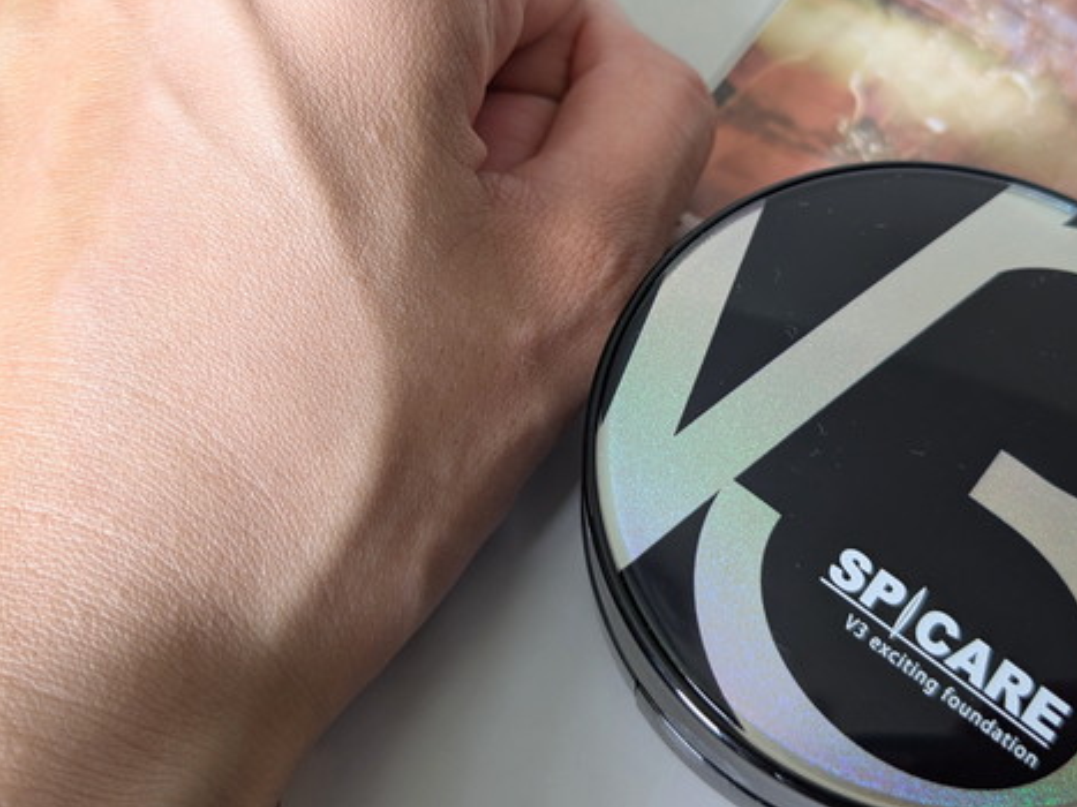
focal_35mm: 37
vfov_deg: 38.6
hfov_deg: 50.1
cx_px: 588
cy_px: 346
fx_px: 1151
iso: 62
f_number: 1.73
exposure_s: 1/40
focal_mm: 4.38
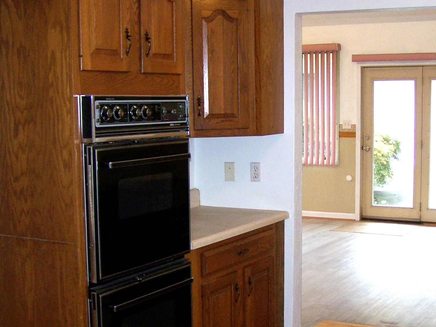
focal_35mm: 59
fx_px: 743
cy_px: 215
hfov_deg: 32.5
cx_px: 276
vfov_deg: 24.7
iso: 80
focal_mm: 6.3
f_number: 2.8
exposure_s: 1/60
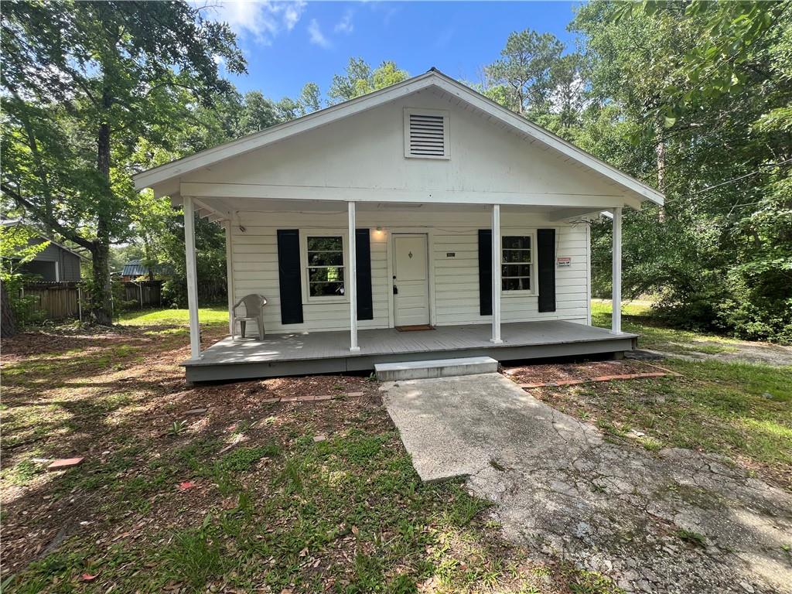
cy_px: 297
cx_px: 396
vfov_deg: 89.9
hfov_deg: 106.2
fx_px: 297
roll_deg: +0.8
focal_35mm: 13
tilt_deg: -3.4
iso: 32
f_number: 1.8
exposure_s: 1/313
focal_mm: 1.57
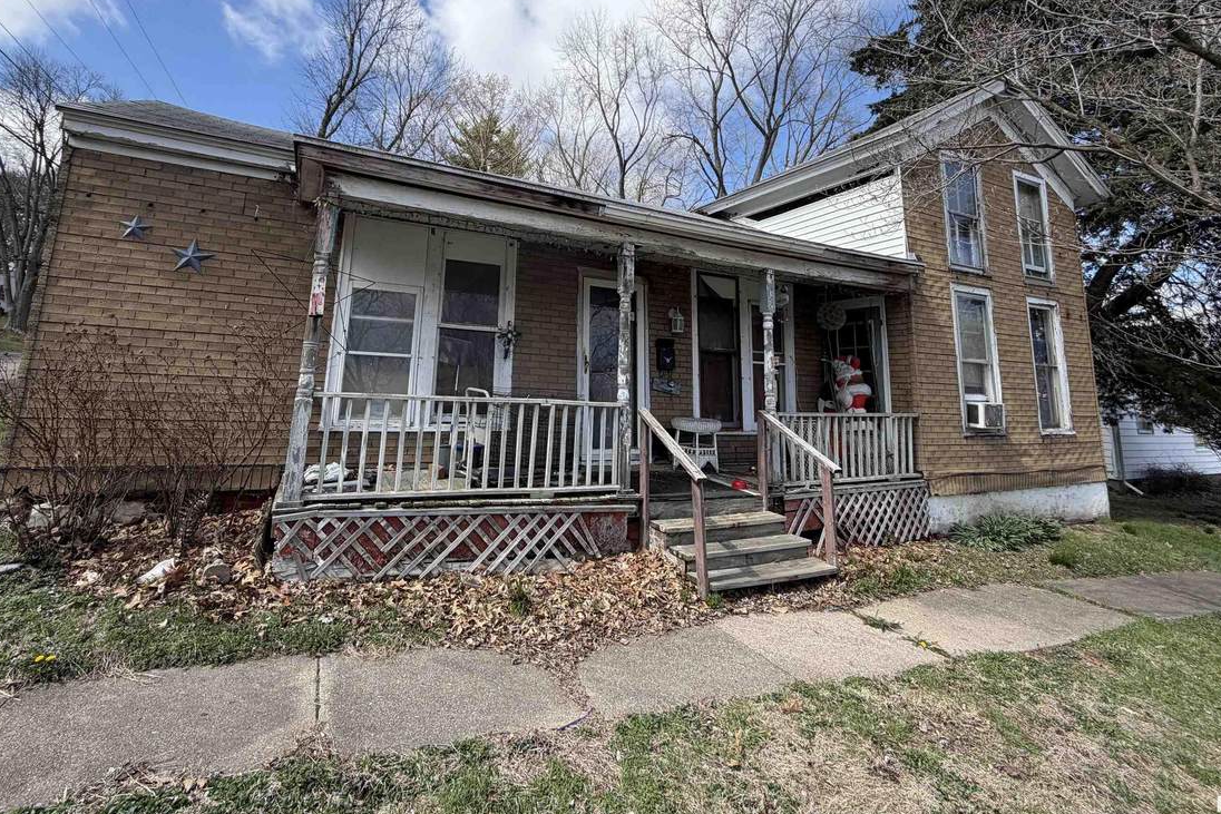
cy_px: 285
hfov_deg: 93.2
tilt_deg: +10.2
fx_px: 577
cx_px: 575
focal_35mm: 17
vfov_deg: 68.9
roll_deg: -2.1
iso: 32
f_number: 2.2
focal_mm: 2.22
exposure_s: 1/770
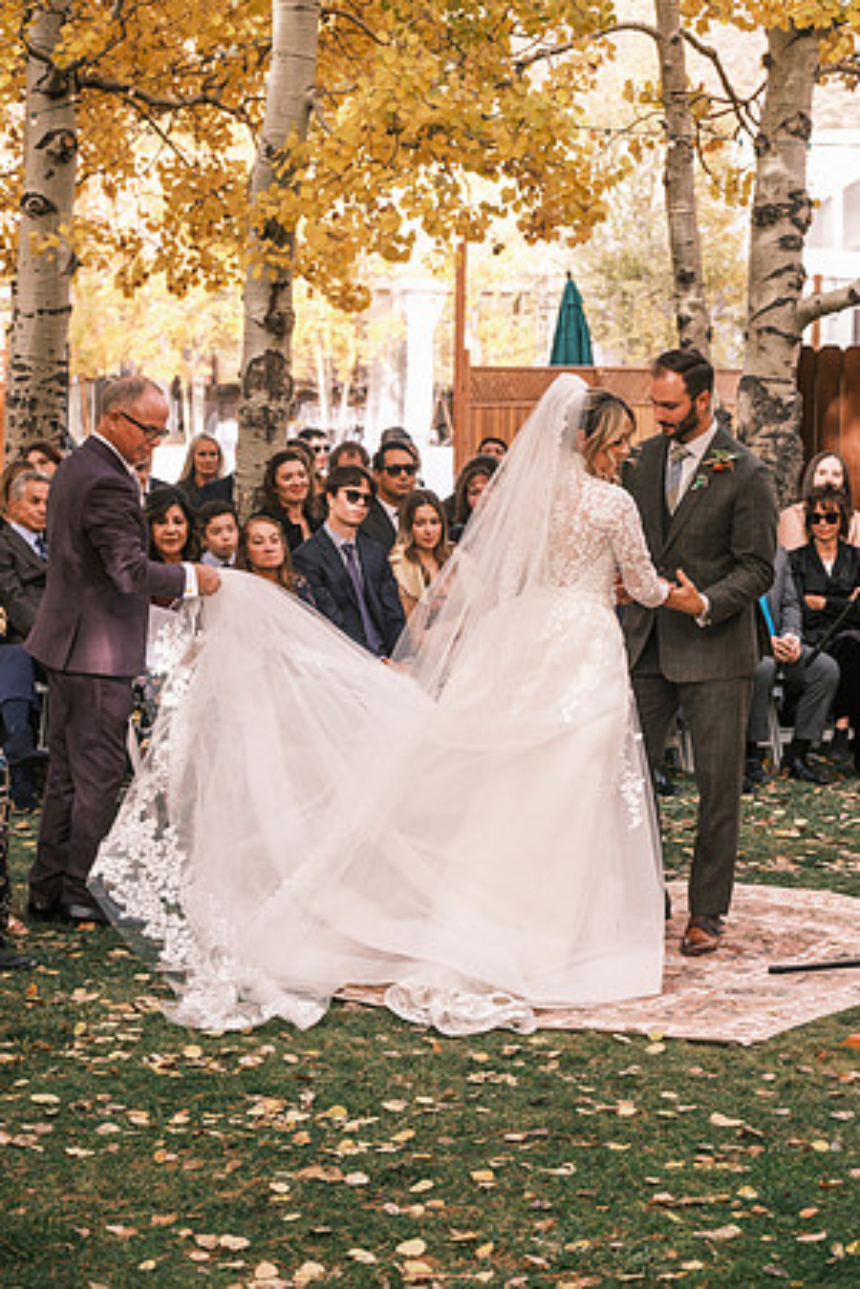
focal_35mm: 75
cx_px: 430
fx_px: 2687
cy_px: 644
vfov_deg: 27.0
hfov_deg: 18.2
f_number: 3.6
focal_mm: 50
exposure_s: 1/500
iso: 400
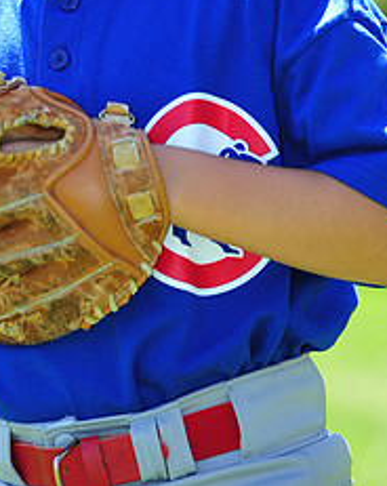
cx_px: 84
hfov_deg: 3.3
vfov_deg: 4.1
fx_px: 6776
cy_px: -122
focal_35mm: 472
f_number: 5.6
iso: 200
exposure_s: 1/250
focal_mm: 200
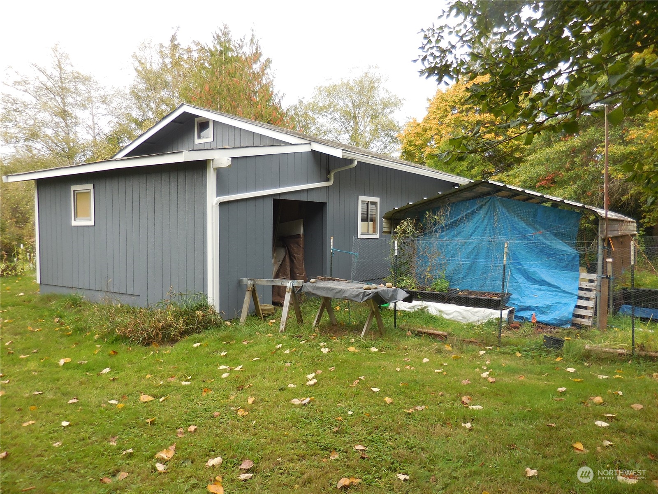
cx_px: 329
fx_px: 475
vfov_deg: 54.9
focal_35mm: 25
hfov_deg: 69.4
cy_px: 247
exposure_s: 1/250
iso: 125
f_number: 3.3
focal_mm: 4.5
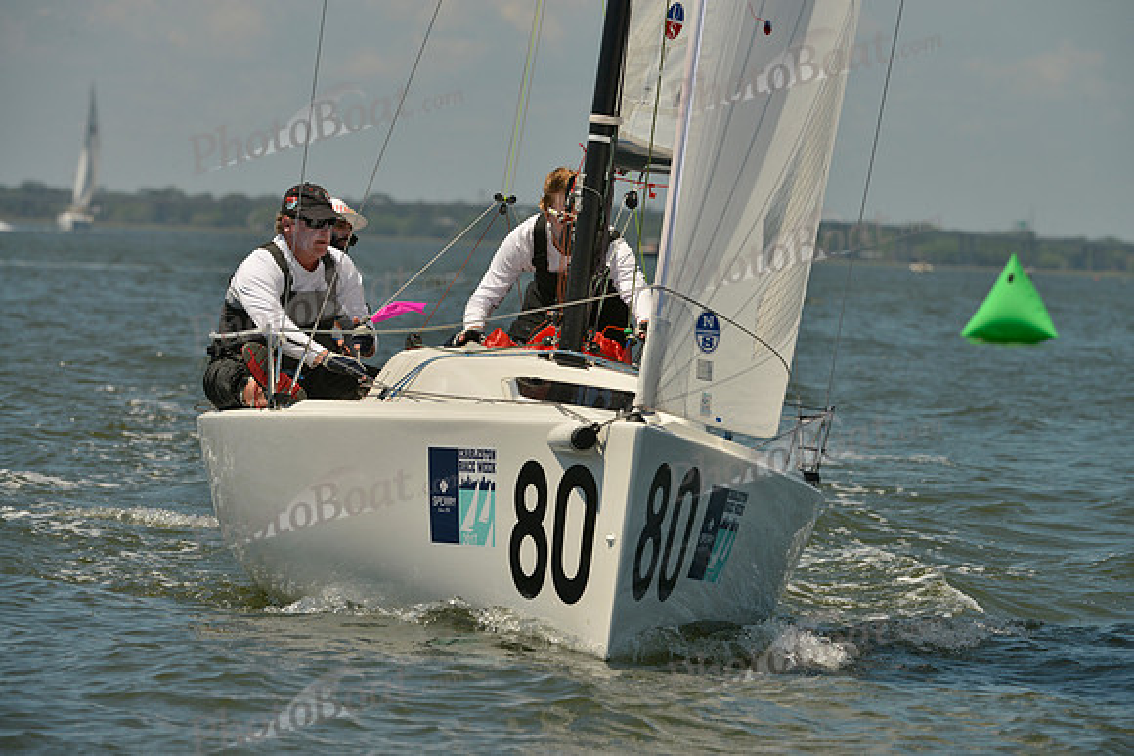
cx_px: 567
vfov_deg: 4.7
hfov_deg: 7.1
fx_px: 9137
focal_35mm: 290
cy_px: 378
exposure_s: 1/1250
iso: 280
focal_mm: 290
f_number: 10
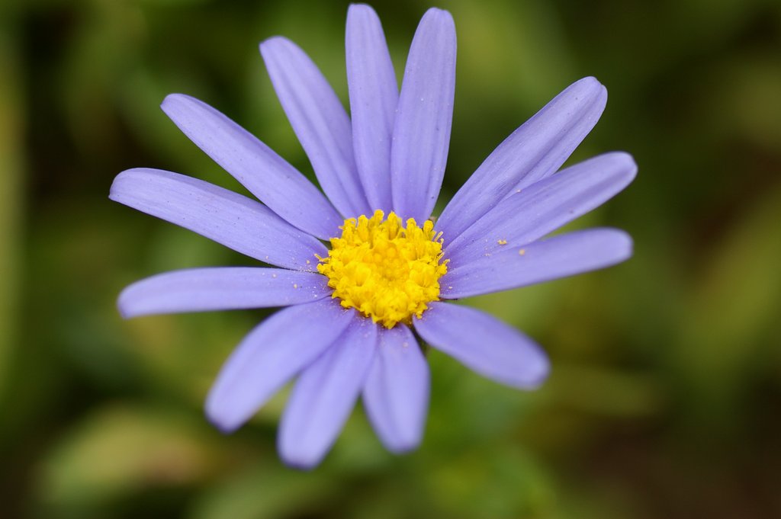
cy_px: 260
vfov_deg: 9.1
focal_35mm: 150
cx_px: 390
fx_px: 3251
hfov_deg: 13.7
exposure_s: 1/200
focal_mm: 100
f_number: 4.5
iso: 200
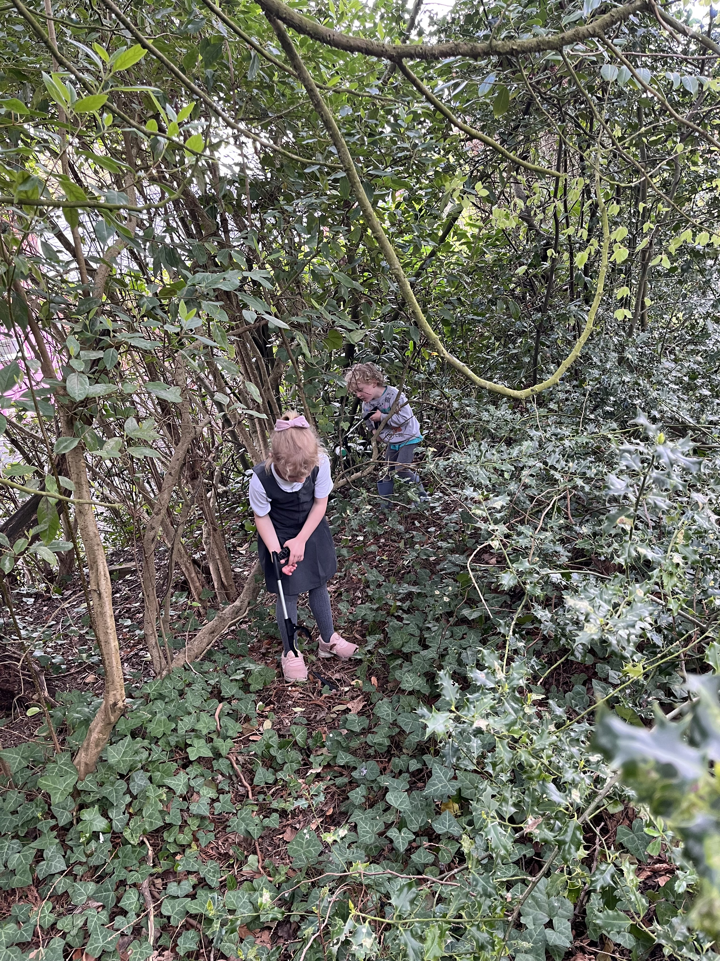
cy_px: 480
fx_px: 721
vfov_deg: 67.3
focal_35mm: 26
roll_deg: +8.5
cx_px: 360
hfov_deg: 53.1
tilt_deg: -16.3
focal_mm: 5.1
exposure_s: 1/72
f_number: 1.6
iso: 125
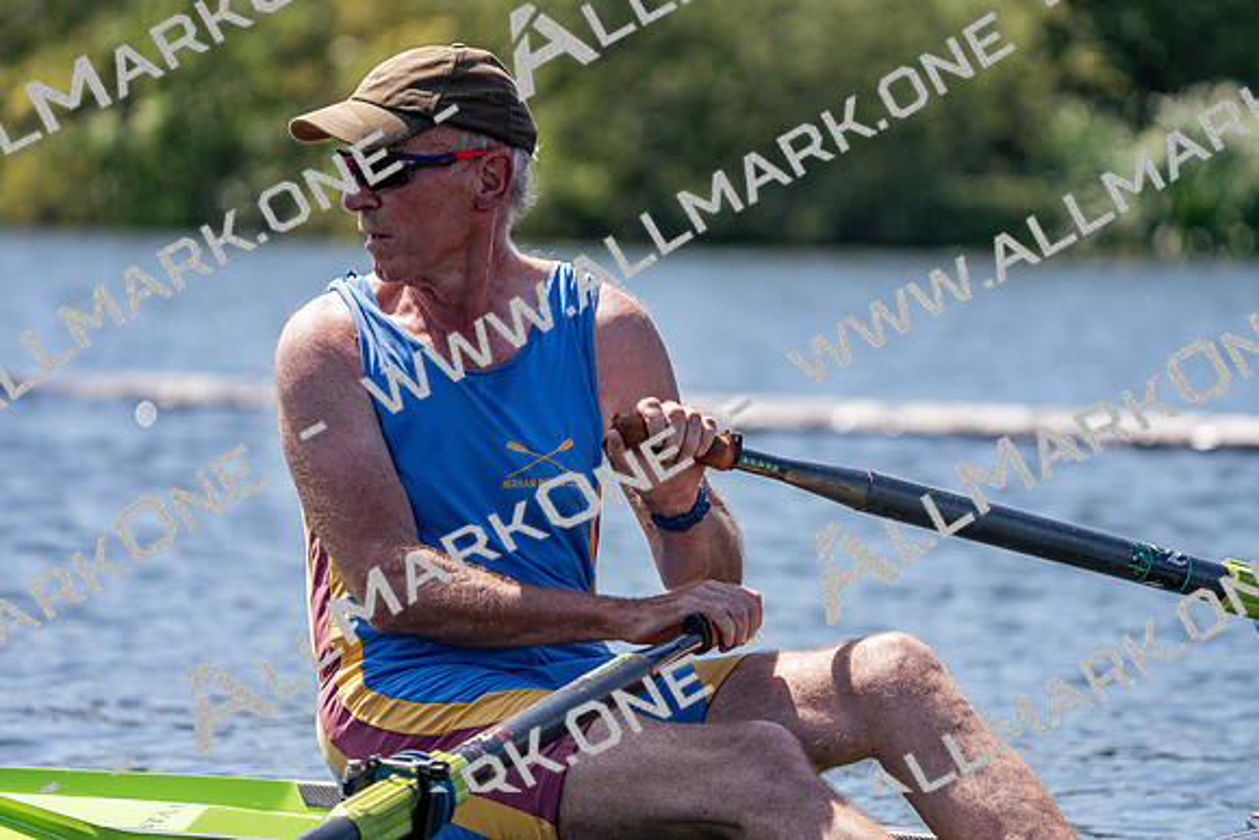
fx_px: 9374
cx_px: 630
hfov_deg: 7.7
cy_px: 420
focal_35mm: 268
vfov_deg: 5.1
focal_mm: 268
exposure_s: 1/2000
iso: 320
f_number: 5.6
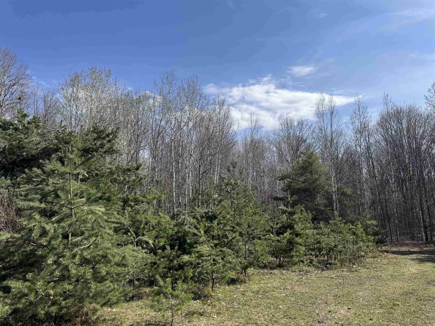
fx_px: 302
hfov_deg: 71.6
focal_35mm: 24
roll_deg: +0.1
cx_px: 218
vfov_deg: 56.8
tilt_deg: +11.0
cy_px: 163
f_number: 1.78
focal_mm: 6.76
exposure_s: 1/5814
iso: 80
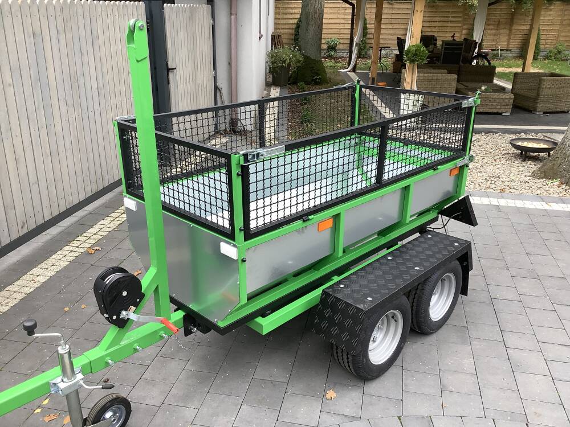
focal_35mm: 31
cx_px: 285
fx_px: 510
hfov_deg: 58.4
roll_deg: -1.6
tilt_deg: -22.1
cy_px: 214
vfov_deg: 45.4
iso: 50
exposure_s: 1/100
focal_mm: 3.3
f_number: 2.4
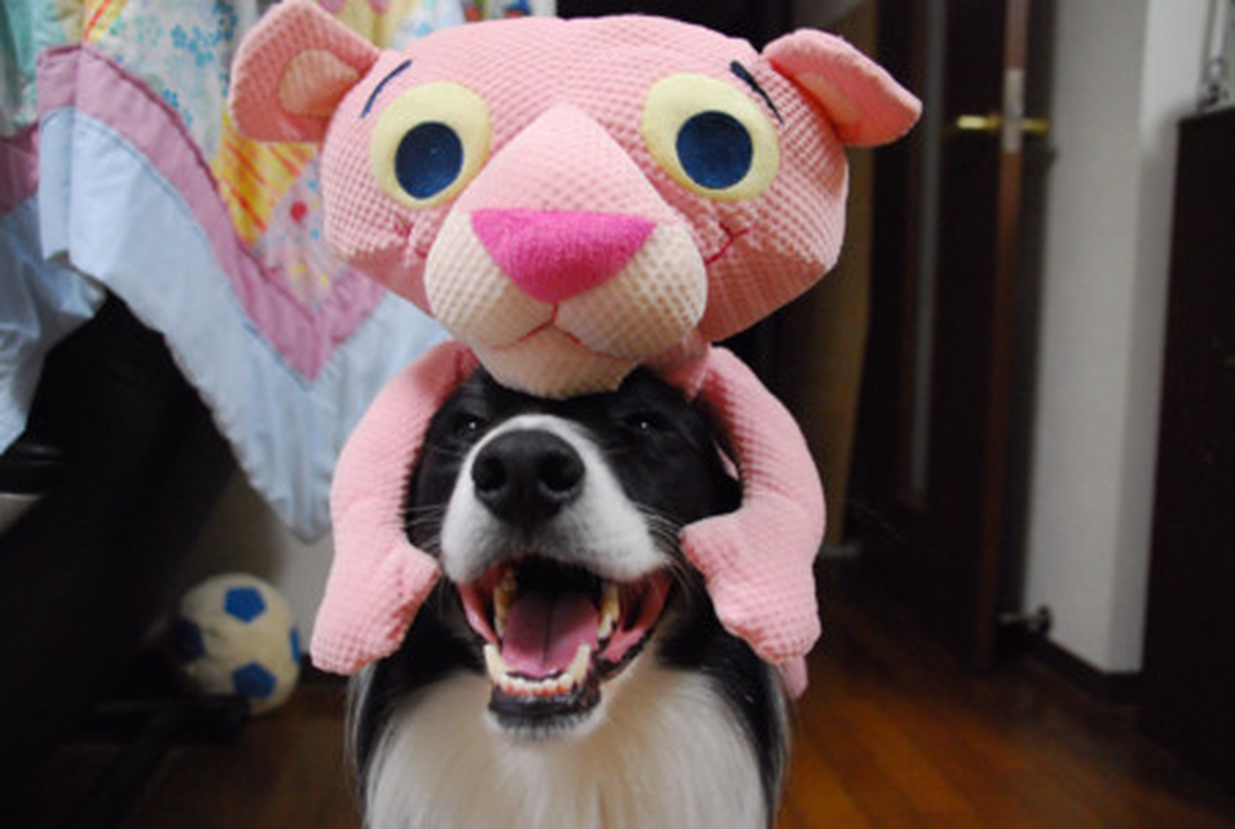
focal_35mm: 33
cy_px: 414
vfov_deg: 40.1
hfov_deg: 57.1
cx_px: 618
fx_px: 1134
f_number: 4
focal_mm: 22
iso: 1600
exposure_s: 1/20
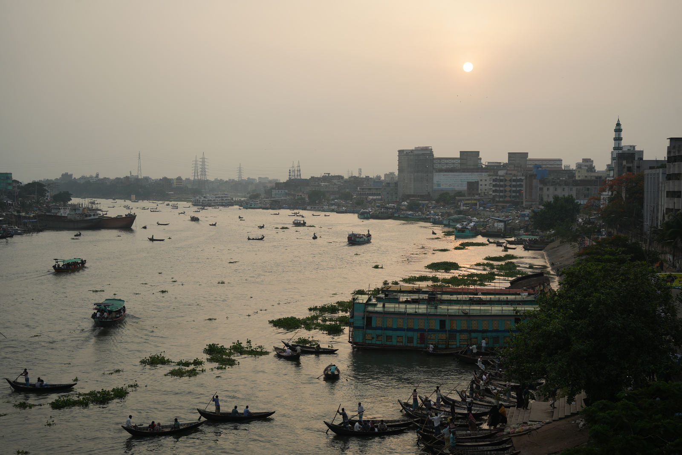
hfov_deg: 39.6
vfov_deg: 27.0
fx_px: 947
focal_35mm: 50
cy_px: 228
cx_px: 341
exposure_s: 1/200
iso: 100
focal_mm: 50
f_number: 5.6
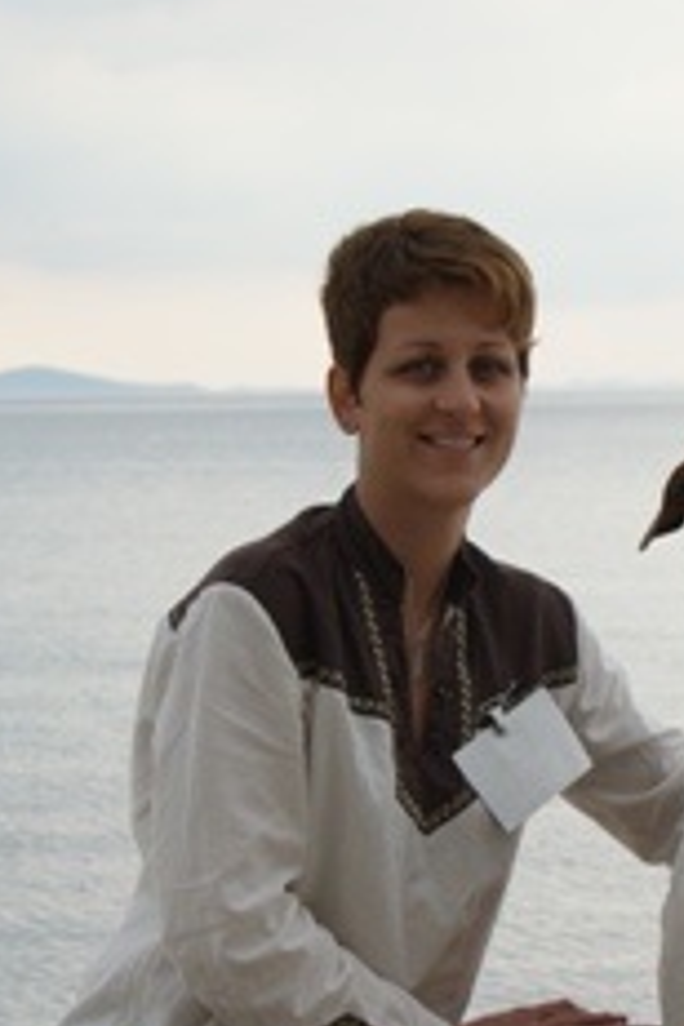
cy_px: 879
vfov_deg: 13.1
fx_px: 4446
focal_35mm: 156
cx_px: 529
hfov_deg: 8.8
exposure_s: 1/160
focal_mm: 50
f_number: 8
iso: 100
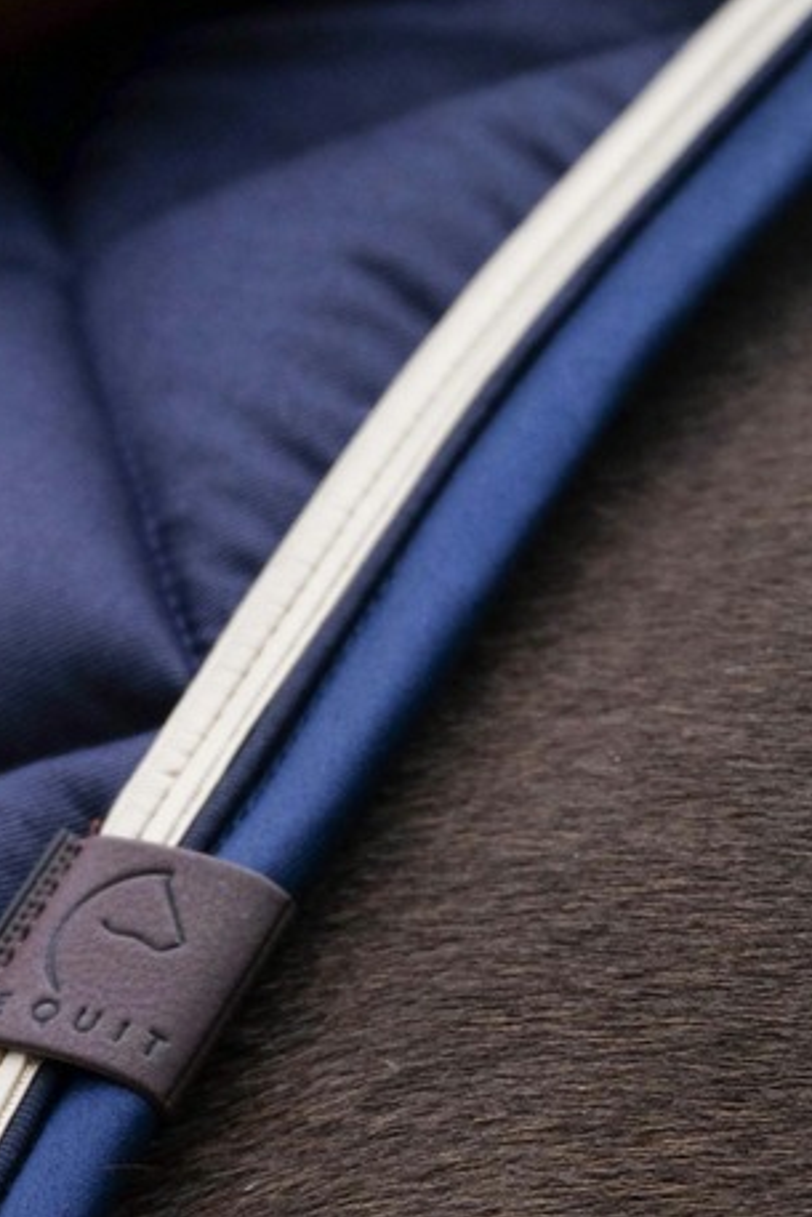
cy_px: 605
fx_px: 21365
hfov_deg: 2.2
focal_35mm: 632
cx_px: 20
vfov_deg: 3.3
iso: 1000
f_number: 4
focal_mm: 188.2
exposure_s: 1/250
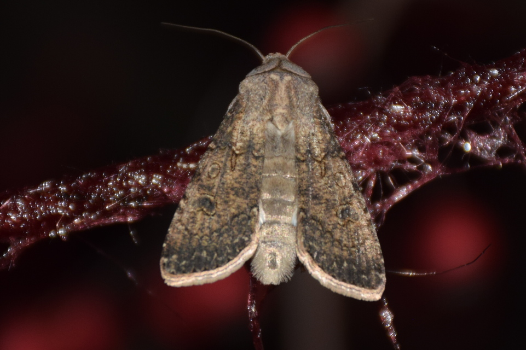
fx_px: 3067
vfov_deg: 6.5
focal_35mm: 210
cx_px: 263
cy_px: 175
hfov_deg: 9.8
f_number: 5.6
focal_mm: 140
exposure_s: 1/60
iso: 320
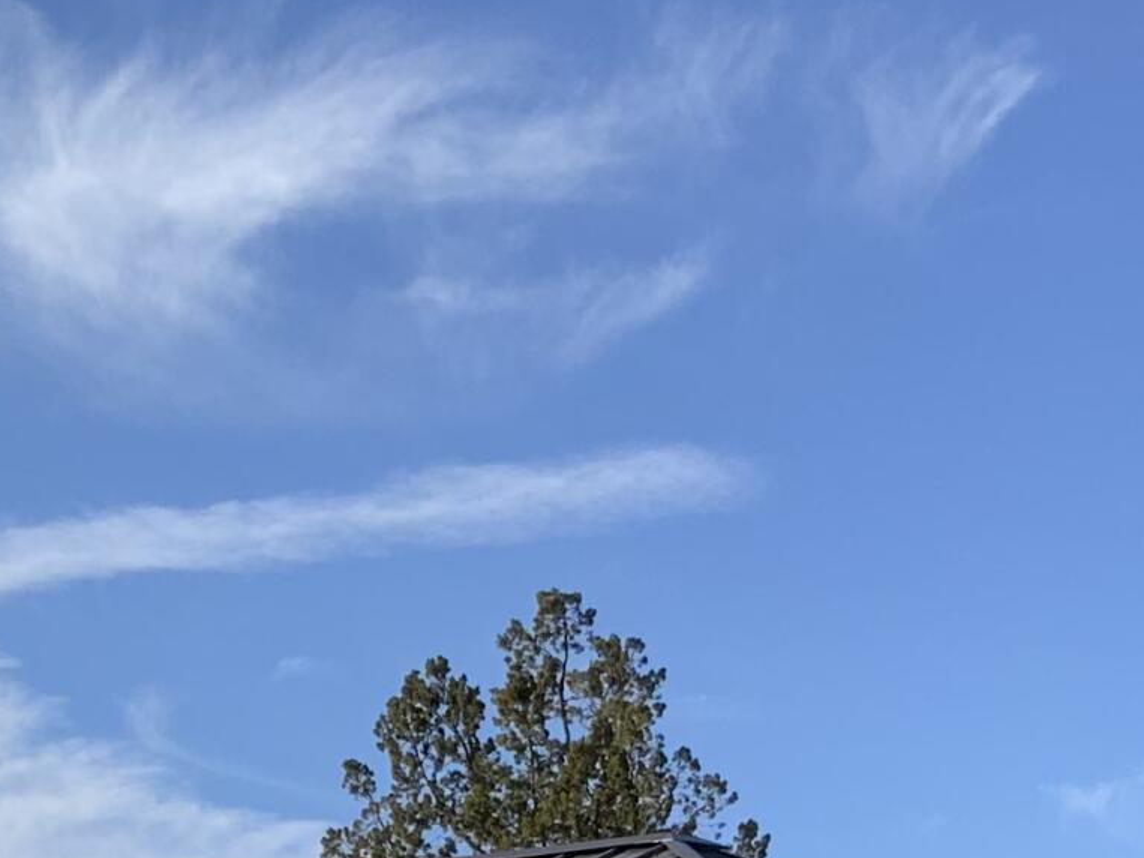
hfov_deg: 17.2
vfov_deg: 11.8
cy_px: 1648
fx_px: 3767
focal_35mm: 114
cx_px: 772
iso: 16
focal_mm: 3
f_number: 1.8
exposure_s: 1/1144
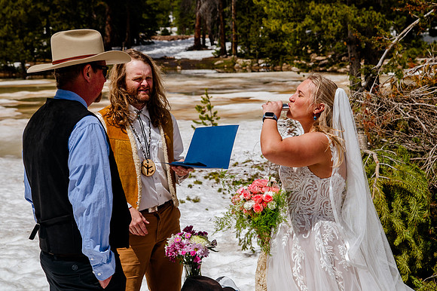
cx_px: 224
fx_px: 1077
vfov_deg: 15.4
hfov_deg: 22.9
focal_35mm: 89
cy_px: 119
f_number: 8
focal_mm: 75
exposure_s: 1/640
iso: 200
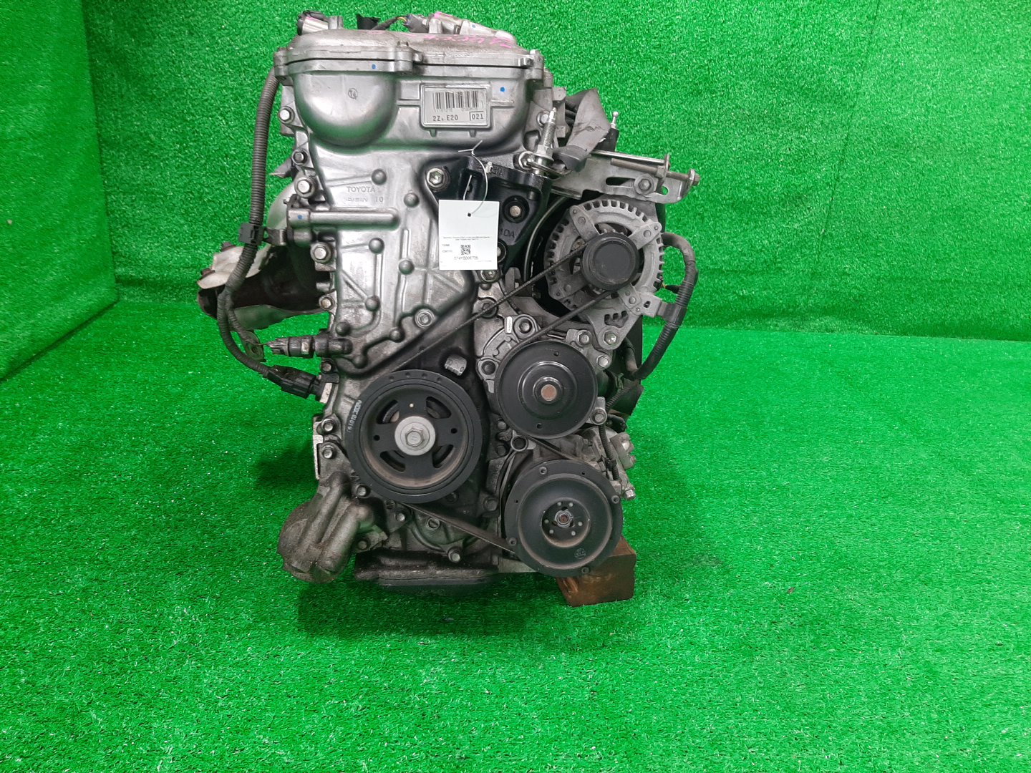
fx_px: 774
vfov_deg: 53.1
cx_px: 516
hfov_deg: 67.3
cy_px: 386
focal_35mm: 26
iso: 140
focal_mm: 3.93
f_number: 1.7
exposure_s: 1/50
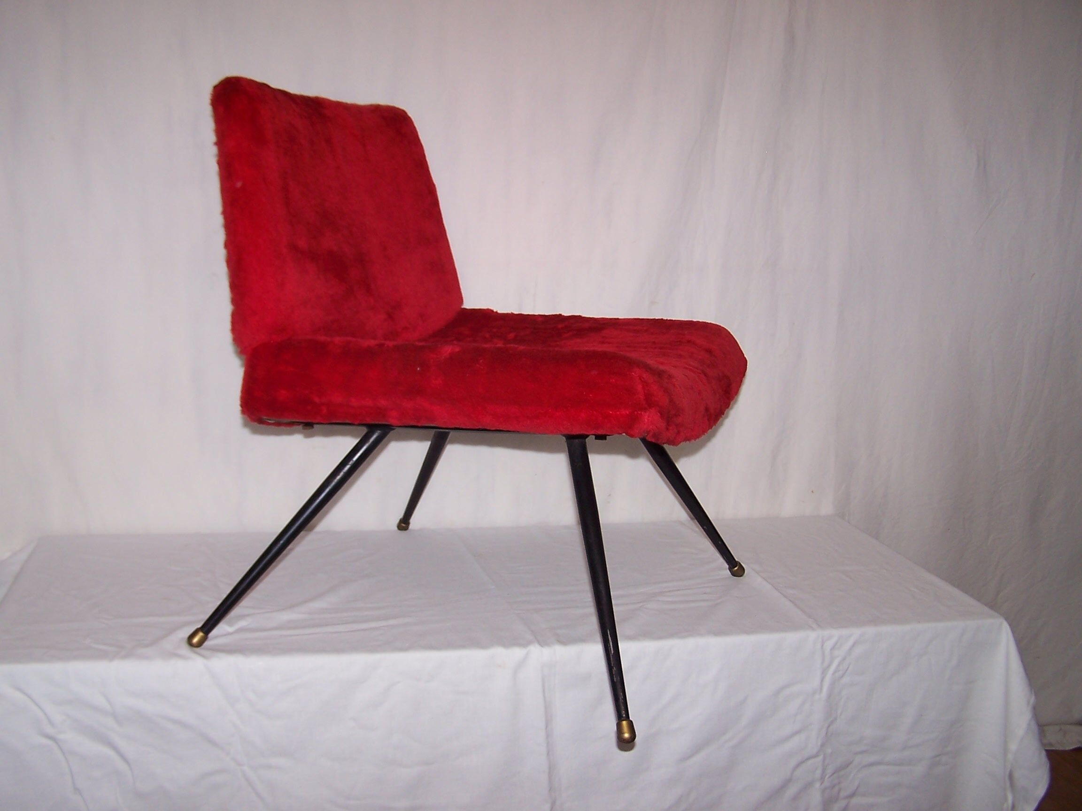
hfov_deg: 49.0
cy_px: 406
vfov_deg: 37.7
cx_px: 541
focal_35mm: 38
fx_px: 1188
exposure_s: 1/60
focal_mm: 6.3
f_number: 2.8
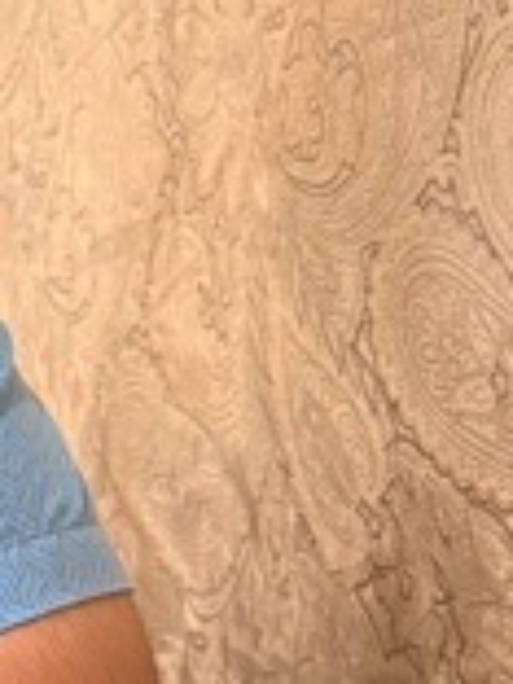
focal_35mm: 108
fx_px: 2134
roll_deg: +0.2
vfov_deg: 18.2
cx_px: -506
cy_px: 272
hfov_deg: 12.2
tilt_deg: -6.9
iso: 400
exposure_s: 1/50
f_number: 1.78
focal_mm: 6.76
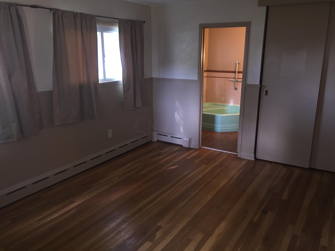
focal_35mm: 29
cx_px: 168
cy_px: 126
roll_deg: +1.1
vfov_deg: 48.2
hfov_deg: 61.7
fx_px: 281
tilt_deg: -15.5
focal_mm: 4.15
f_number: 2.2
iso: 80
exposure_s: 1/20
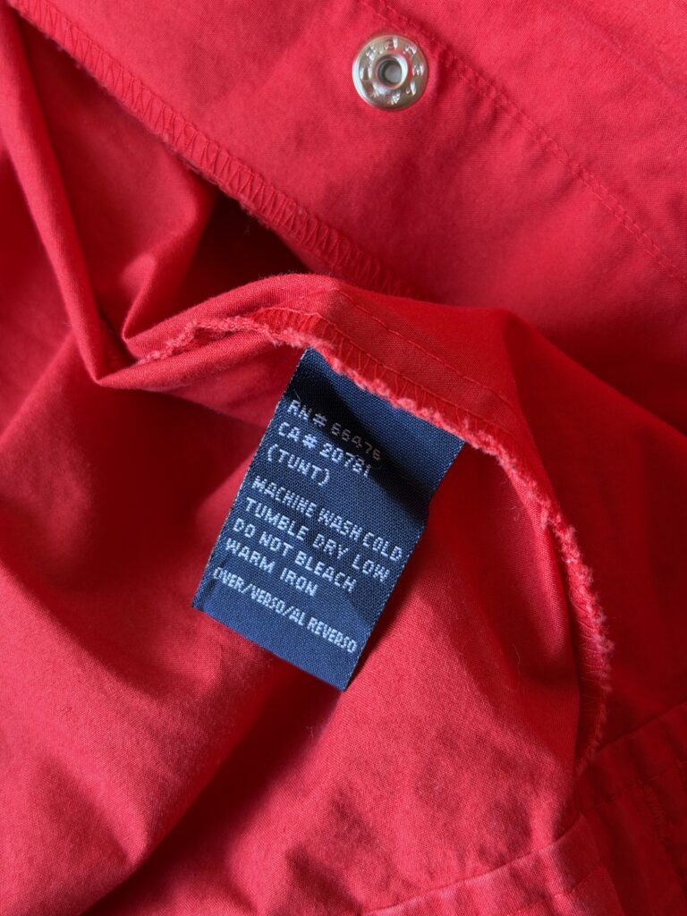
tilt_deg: -76.0
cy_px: 458
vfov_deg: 39.7
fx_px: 1270
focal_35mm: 48
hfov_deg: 30.3
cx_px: 344
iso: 125
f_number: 1.78
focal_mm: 6.76
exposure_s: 1/60
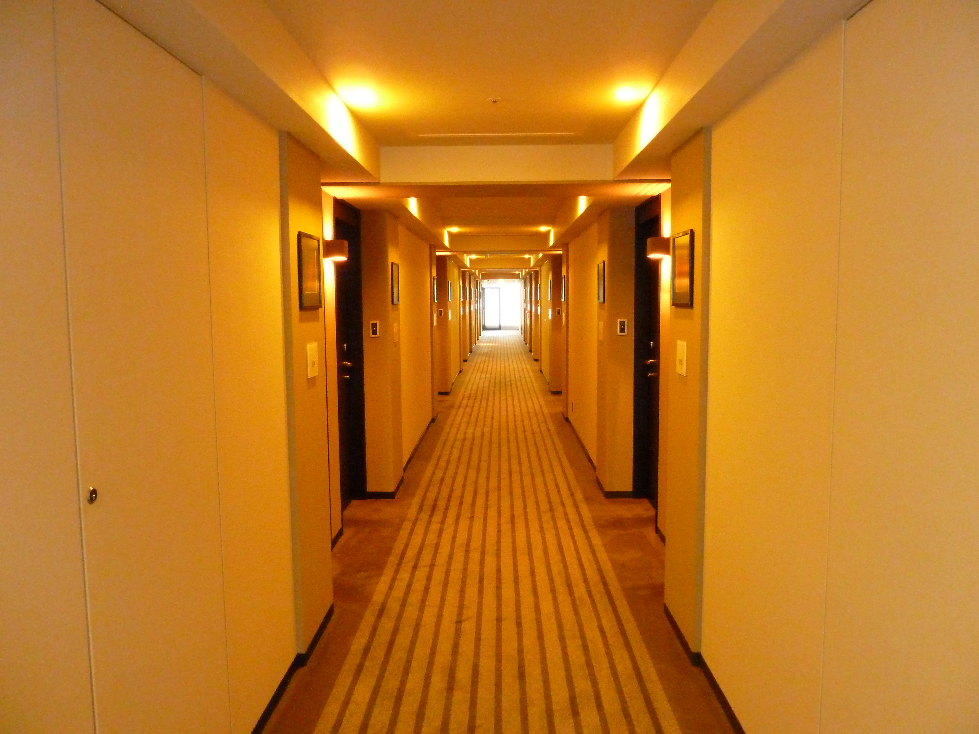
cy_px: 367
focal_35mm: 25
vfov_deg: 54.9
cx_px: 490
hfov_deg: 69.4
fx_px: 707
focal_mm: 4.1
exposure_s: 1/13
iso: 800
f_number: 3.3
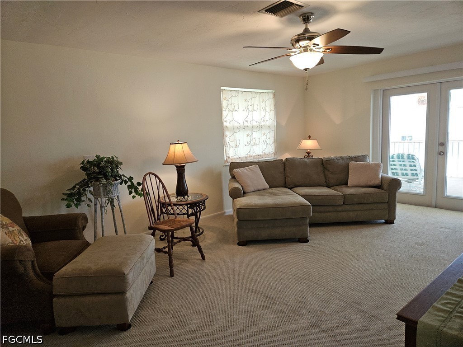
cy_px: 174
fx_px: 308
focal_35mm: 23
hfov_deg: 73.9
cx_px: 232
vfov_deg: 58.9
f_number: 1.8
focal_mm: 5.4
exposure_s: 1/60
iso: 80
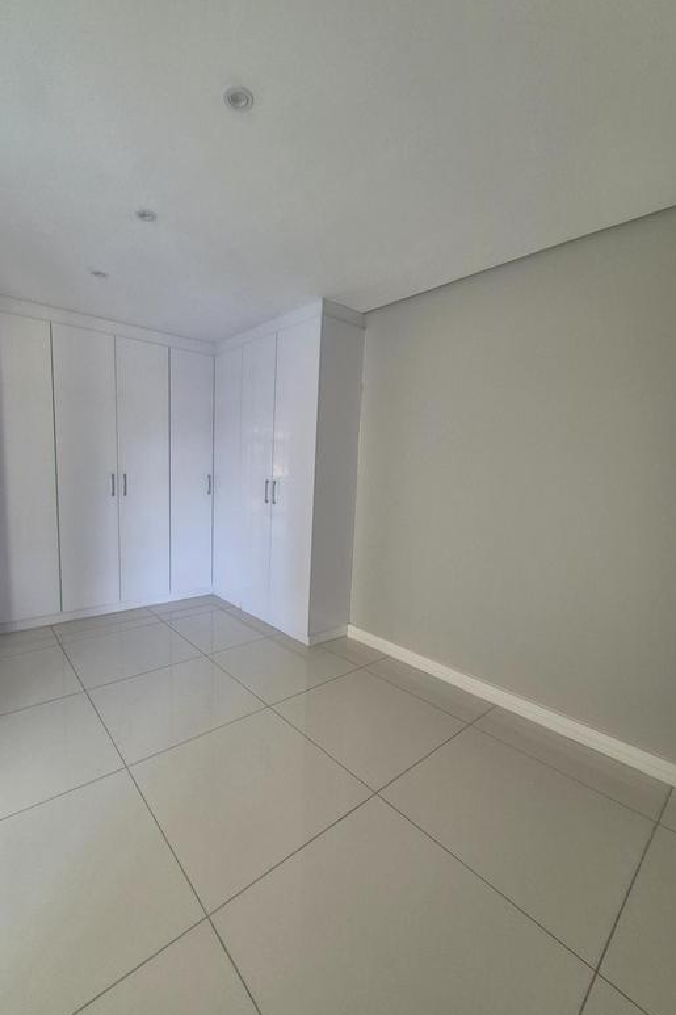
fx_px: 394
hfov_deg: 80.7
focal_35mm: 14
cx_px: 289
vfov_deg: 104.3
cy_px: 506
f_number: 2.2
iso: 200
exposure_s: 1/50
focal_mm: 1.74
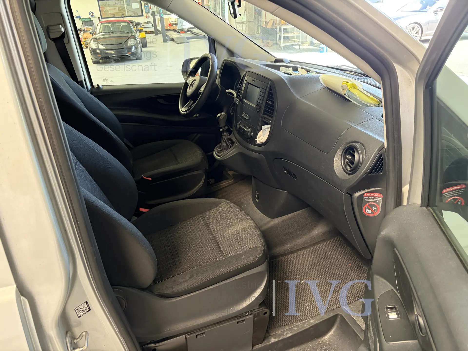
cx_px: 234
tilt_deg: -25.9
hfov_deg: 67.3
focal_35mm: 26
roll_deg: +3.6
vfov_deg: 53.1
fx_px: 352
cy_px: 176
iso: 250
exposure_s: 1/60
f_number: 1.6
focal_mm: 5.96
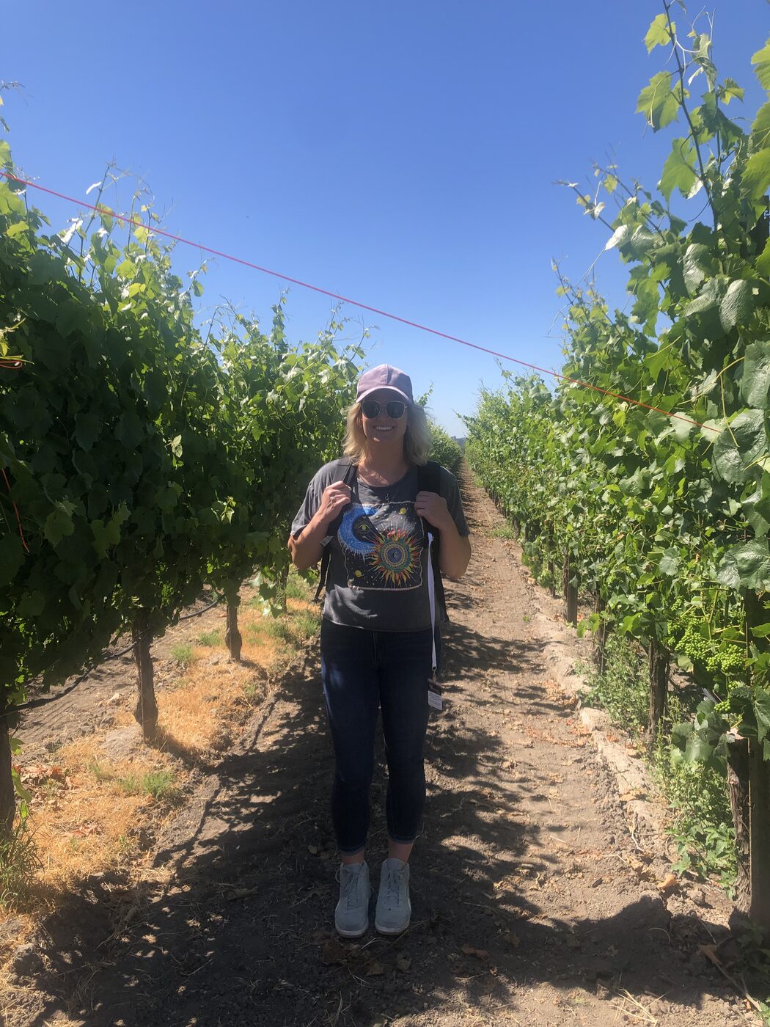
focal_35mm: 28
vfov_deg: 63.4
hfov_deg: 49.7
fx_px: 830
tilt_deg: -4.6
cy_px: 514
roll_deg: +2.1
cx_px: 385
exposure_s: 1/1372
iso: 20
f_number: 1.8
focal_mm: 4
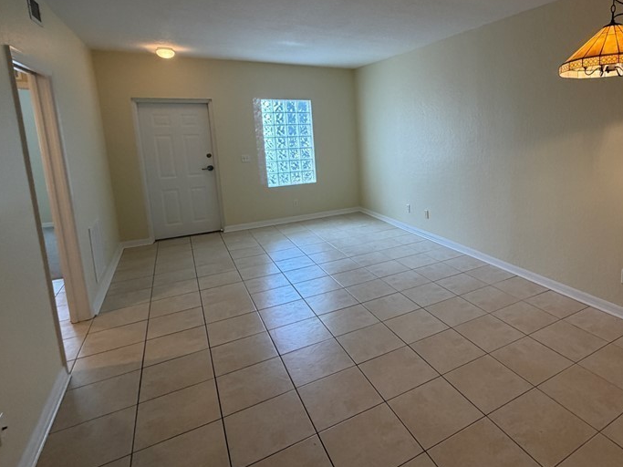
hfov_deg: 76.4
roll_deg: +1.2
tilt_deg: -8.0
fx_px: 378
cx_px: 417
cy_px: 185
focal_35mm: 21
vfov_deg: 62.8
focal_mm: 2.22
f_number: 2.2
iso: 320
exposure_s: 1/120
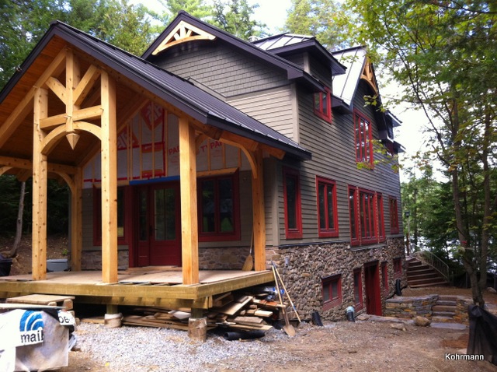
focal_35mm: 35
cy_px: 186
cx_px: 248
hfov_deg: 52.7
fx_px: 502
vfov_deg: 40.6
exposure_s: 1/144
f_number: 2.8
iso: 80
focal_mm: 3.85
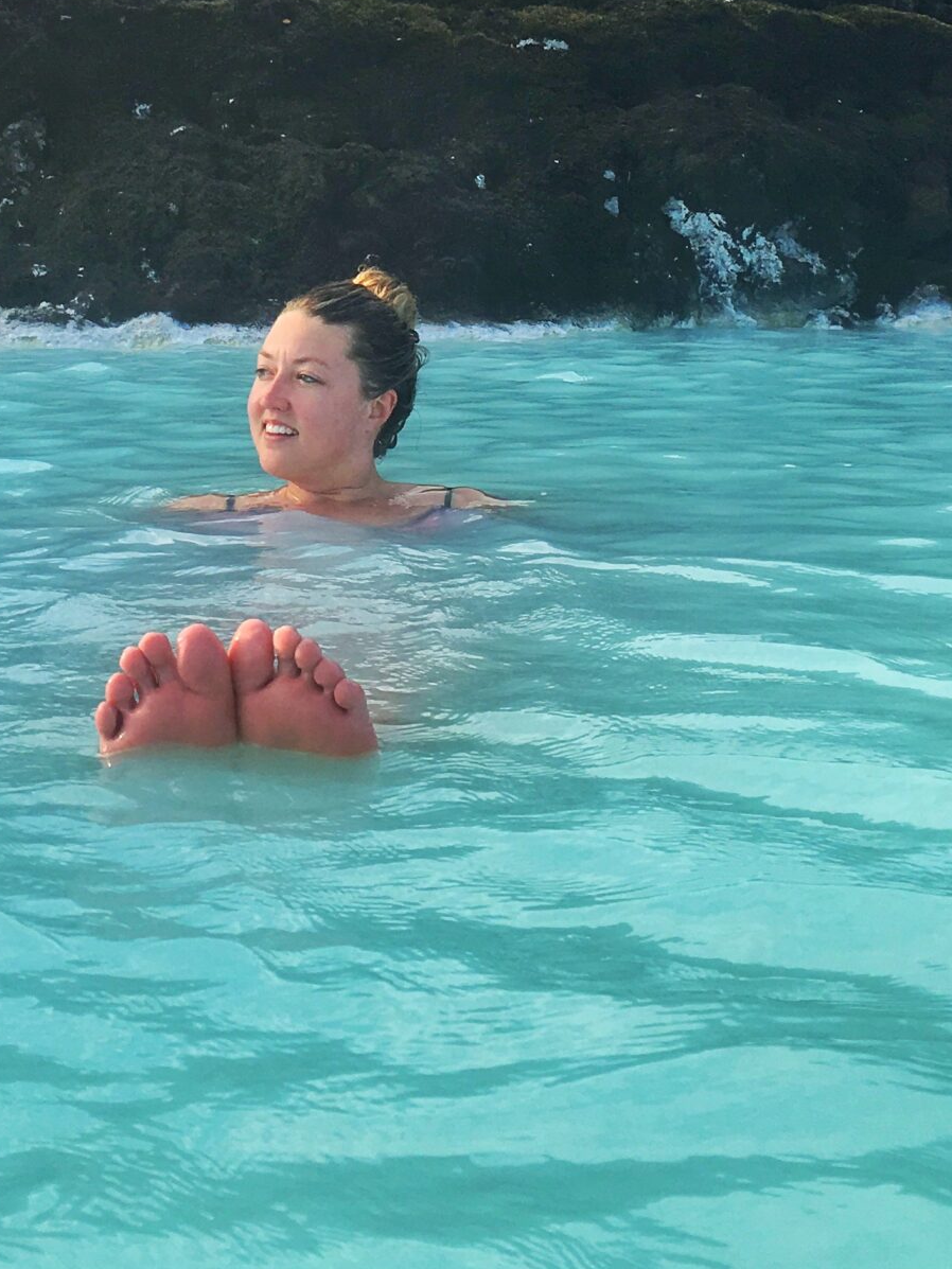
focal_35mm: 62
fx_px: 2273
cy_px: 158
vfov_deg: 30.0
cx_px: 325
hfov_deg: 23.6
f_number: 2.2
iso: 25
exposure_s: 1/827
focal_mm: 4.15
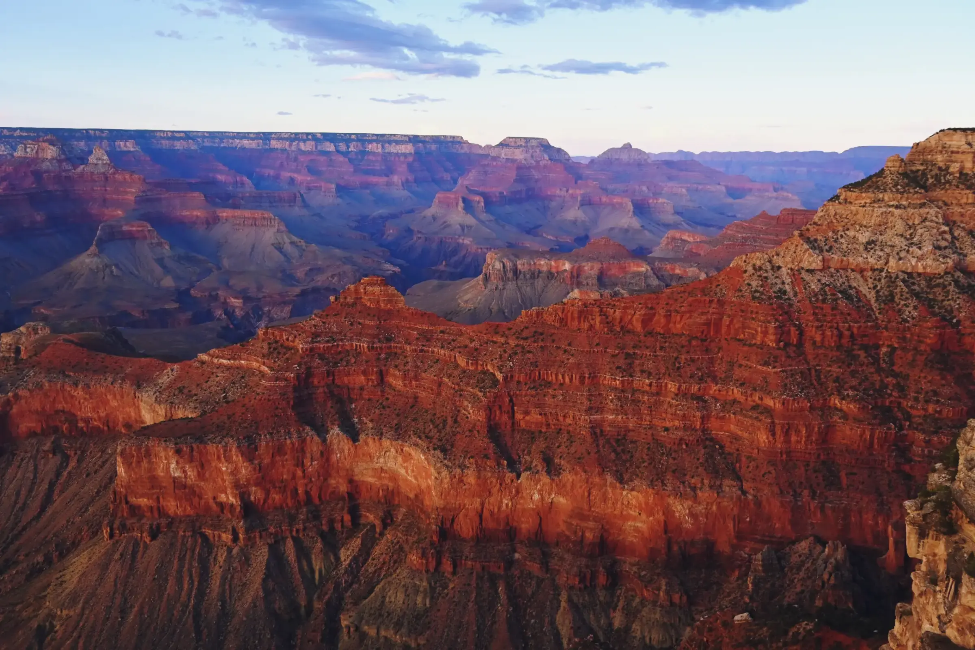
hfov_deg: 67.4
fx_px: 731
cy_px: 325
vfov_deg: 47.9
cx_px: 488
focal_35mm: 27
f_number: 4
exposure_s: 1/250
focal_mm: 18
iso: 220
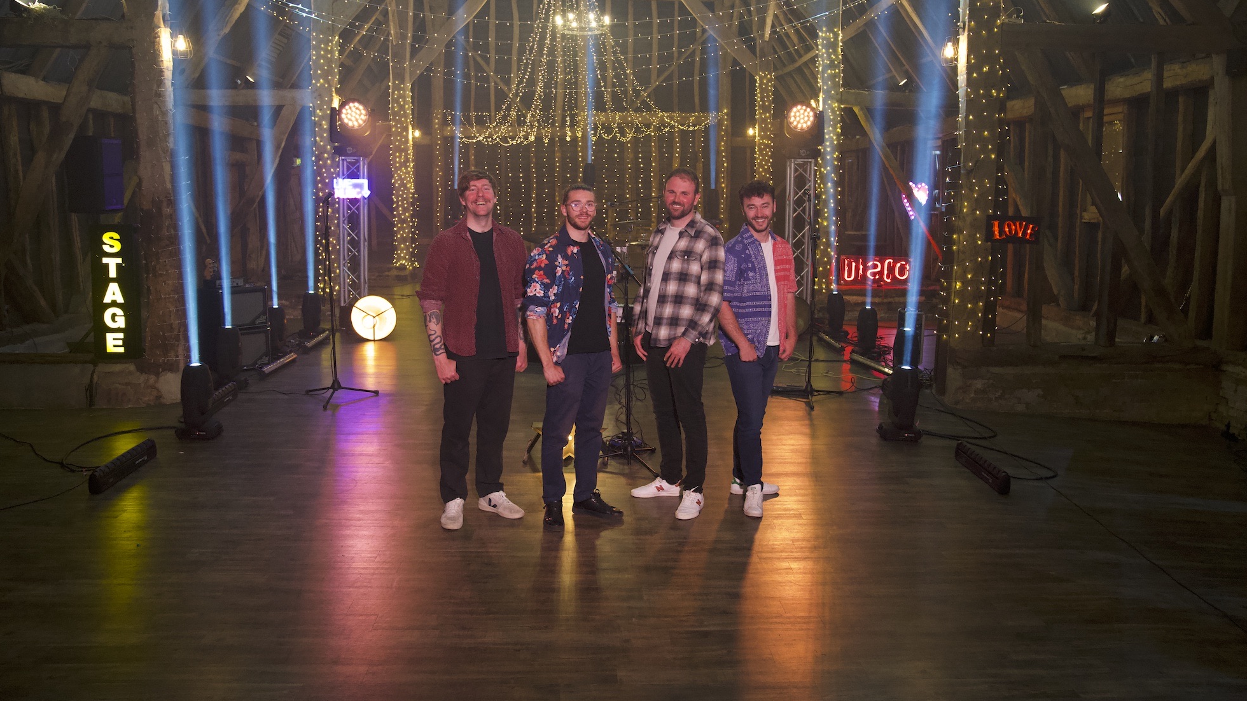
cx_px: 615
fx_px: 1025
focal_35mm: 31
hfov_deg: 62.6
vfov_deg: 37.8
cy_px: 332
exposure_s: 1/160
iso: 6400
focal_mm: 29
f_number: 4
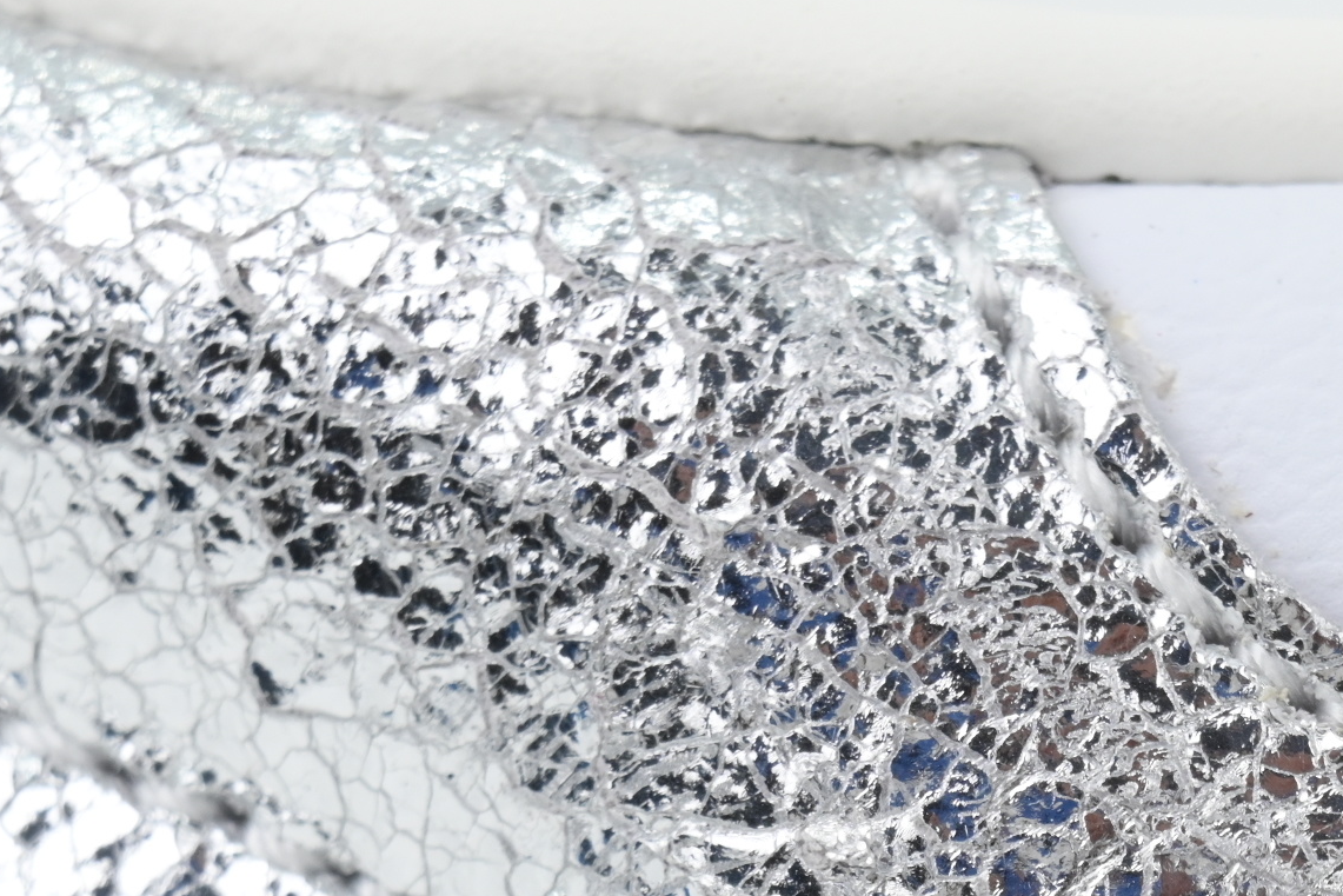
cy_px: 1310
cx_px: 1095
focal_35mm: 416
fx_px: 15520
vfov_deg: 3.3
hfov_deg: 5.0
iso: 400
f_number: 13
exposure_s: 1/100
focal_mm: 115
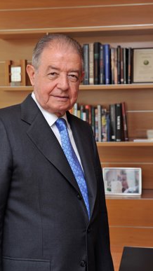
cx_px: 67
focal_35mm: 74
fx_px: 533
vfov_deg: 28.6
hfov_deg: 16.3
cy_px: 135
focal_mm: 70
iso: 500
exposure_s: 1/125
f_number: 8
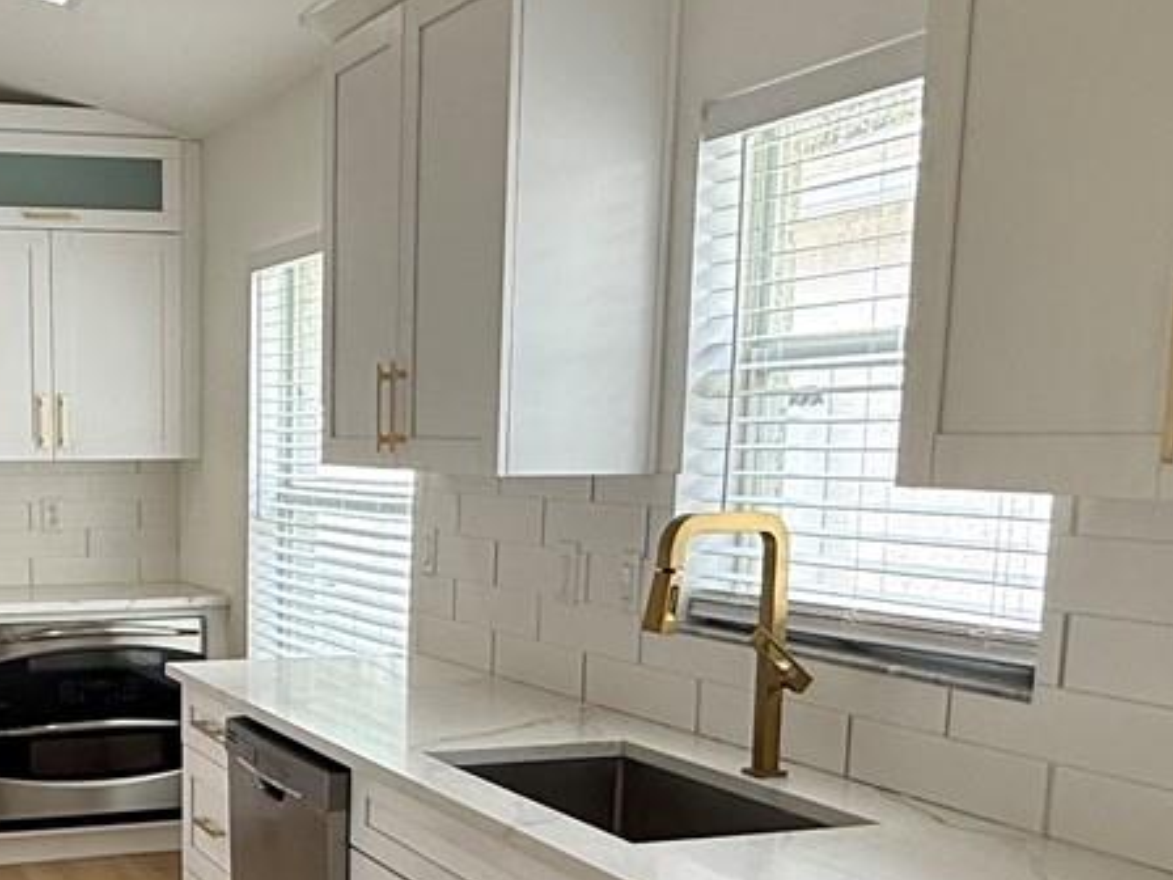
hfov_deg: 36.7
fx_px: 1694
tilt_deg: -8.2
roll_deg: +0.5
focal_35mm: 50
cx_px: 209
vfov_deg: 28.3
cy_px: 746
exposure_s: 1/120
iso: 64
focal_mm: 2.22
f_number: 2.2
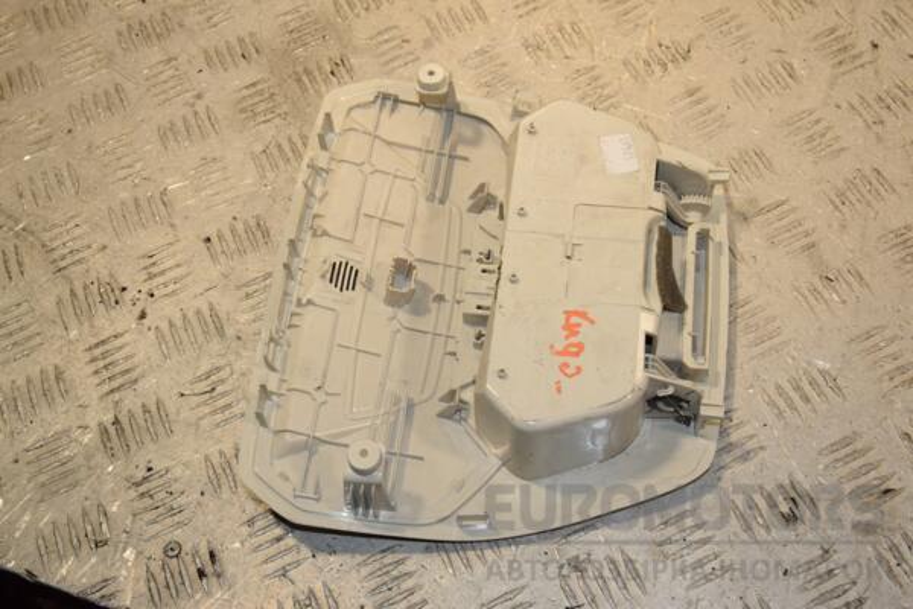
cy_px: 304
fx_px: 1217
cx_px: 456
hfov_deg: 41.1
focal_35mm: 48
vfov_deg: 28.1
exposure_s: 1/200
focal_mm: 32
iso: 800
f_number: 10
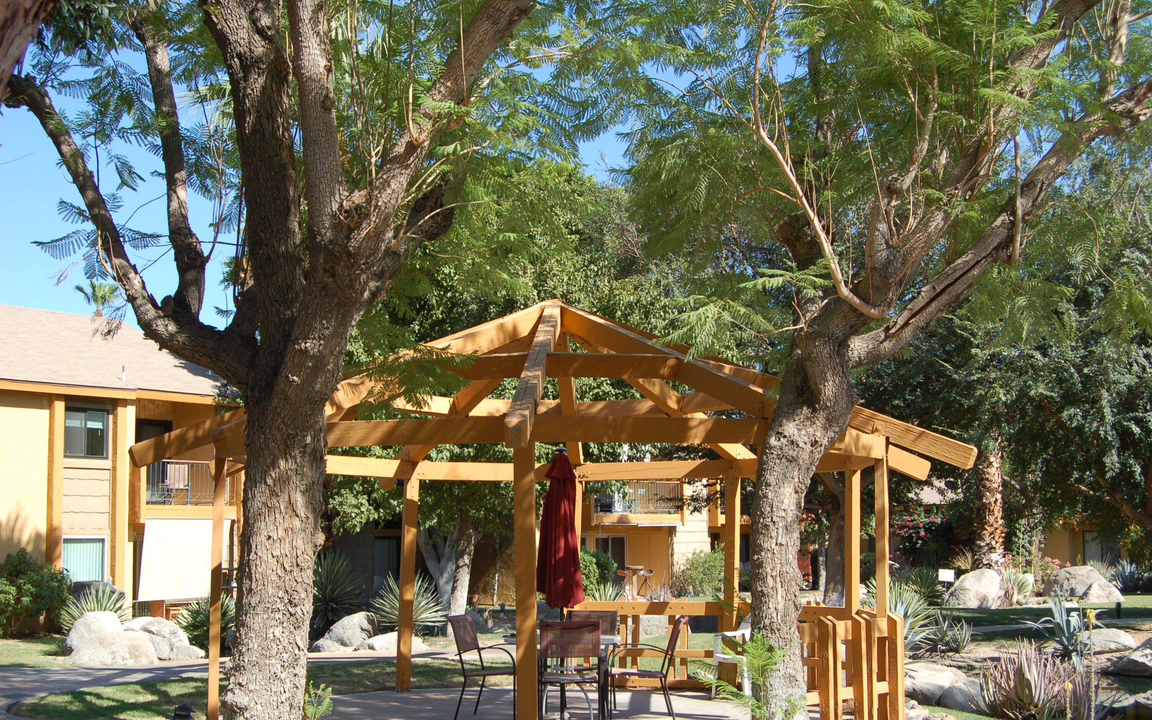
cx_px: 574
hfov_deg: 43.5
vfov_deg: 28.0
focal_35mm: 46
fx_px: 1444
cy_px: 378
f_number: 8
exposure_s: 1/250
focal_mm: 30
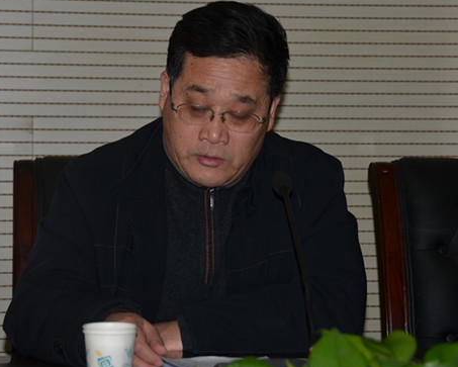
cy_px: 146
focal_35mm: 130
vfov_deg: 11.9
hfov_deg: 14.8
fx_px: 1763
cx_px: 197
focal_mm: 60
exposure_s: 1/60
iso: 100
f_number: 4.8
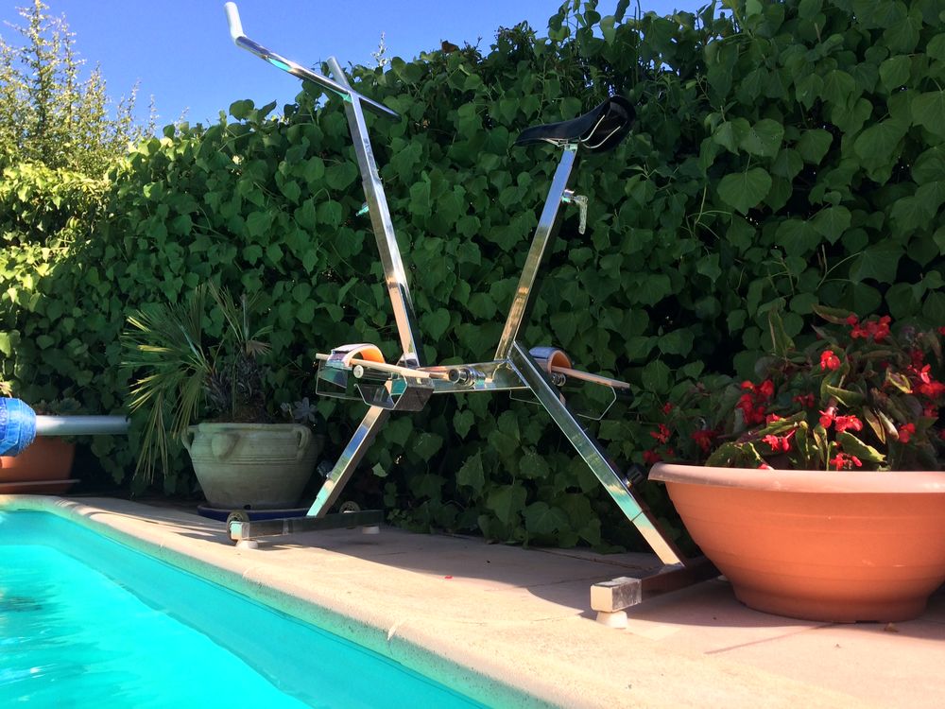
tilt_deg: +4.6
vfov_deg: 48.2
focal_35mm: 29
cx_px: 472
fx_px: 792
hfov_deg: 61.7
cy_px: 354
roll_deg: +0.6
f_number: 2.2
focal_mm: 4.15
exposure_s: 1/1109
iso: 32
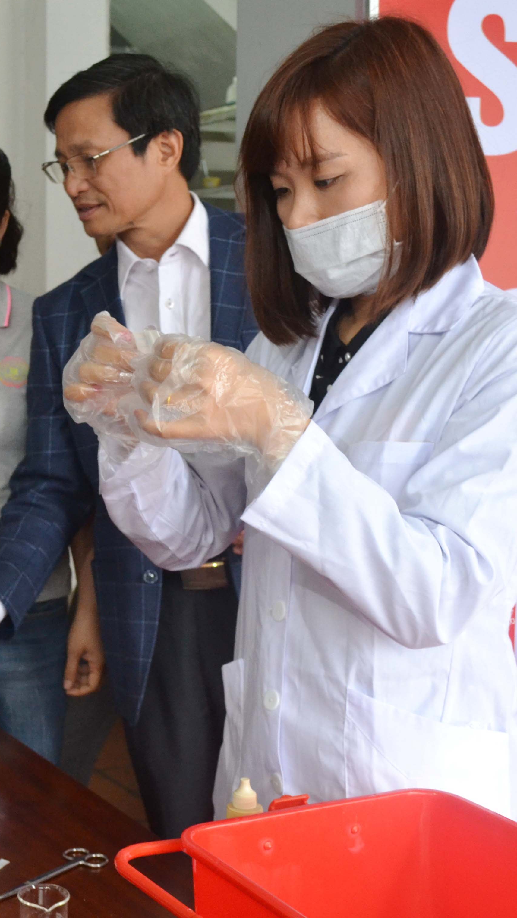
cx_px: 6
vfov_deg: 36.6
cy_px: 461
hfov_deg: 20.4
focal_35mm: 57
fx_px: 1389
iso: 1600
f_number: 5.6
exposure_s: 1/125
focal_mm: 24
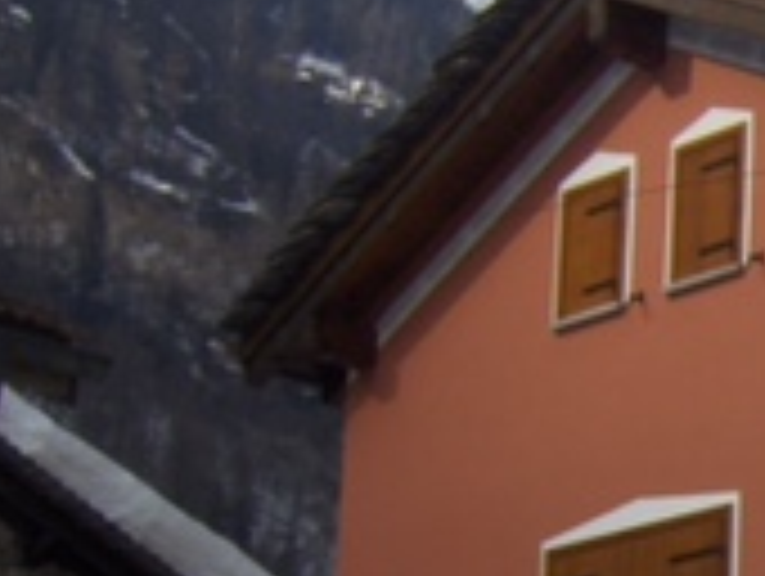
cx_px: 1188
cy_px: 562
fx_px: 2921
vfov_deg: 11.2
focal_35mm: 132
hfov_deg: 13.9
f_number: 4.3
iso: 100
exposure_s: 1/769
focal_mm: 7.5
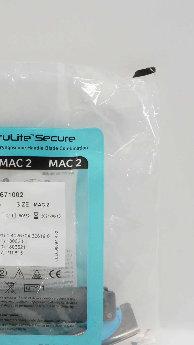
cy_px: 224
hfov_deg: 20.2
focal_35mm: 58
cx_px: 12
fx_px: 530
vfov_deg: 35.7
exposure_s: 1/160
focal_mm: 18
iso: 800
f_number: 6.3
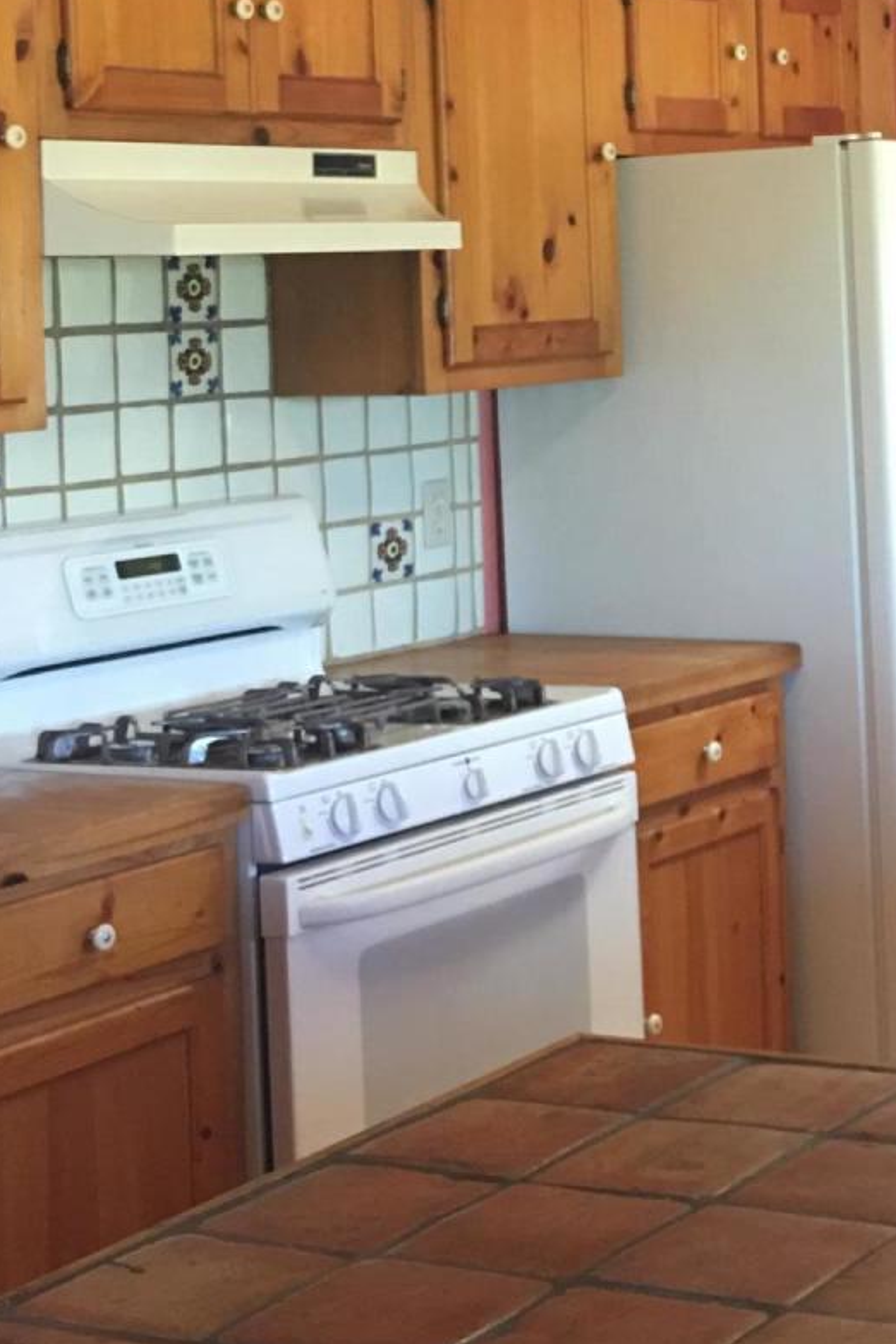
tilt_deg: -1.5
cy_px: 348
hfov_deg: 16.5
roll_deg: +1.0
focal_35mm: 77
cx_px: 1250
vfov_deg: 26.0
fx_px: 2874
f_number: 2.2
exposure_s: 1/15
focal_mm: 4.15
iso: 50
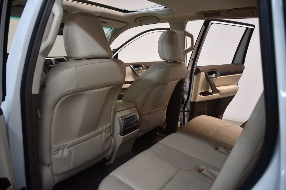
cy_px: 95
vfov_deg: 47.9
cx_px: 143
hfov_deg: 67.4
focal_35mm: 27
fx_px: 214
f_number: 3.5
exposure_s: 1/125
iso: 1400
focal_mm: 18
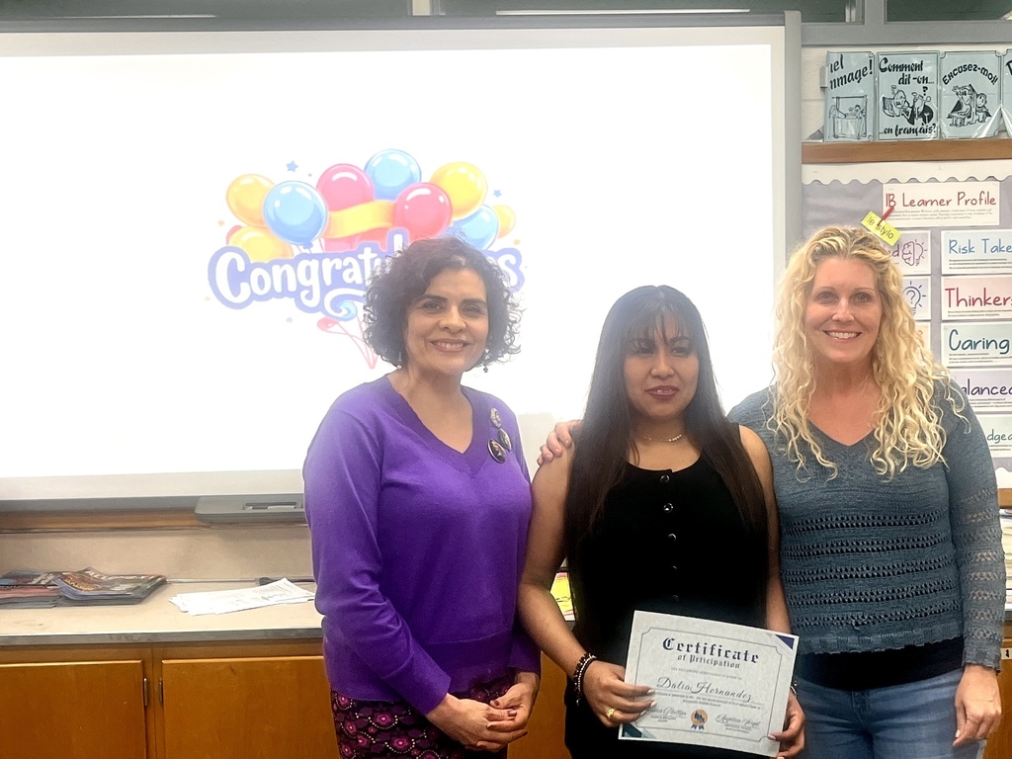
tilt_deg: -4.9
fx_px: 760
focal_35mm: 26
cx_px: 506
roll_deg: +1.2
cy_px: 380
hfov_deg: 67.3
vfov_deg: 53.1
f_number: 1.6
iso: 64
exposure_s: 1/120
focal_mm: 5.1
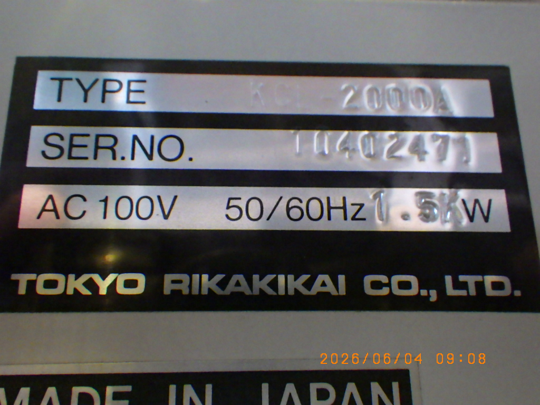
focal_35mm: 34
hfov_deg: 54.0
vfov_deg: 41.8
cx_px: 270
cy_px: 202
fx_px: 530
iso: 1600
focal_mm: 6.1
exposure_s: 1/25
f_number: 3.8
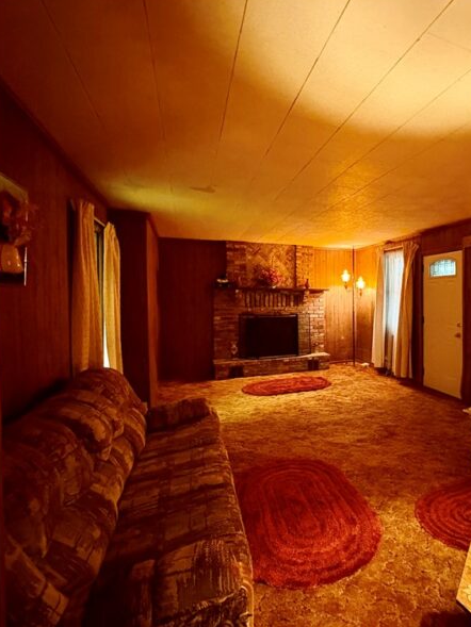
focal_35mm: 19
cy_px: 309
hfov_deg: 65.1
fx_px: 345
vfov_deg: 84.6
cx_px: 345
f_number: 2.2
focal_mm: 2.22
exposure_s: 1/30
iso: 1250
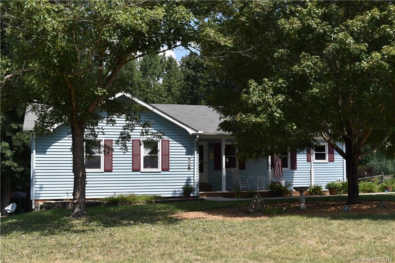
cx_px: 198
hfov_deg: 43.6
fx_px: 494
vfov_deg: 29.8
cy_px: 132
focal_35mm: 45
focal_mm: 30
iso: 100
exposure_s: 1/200
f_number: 11
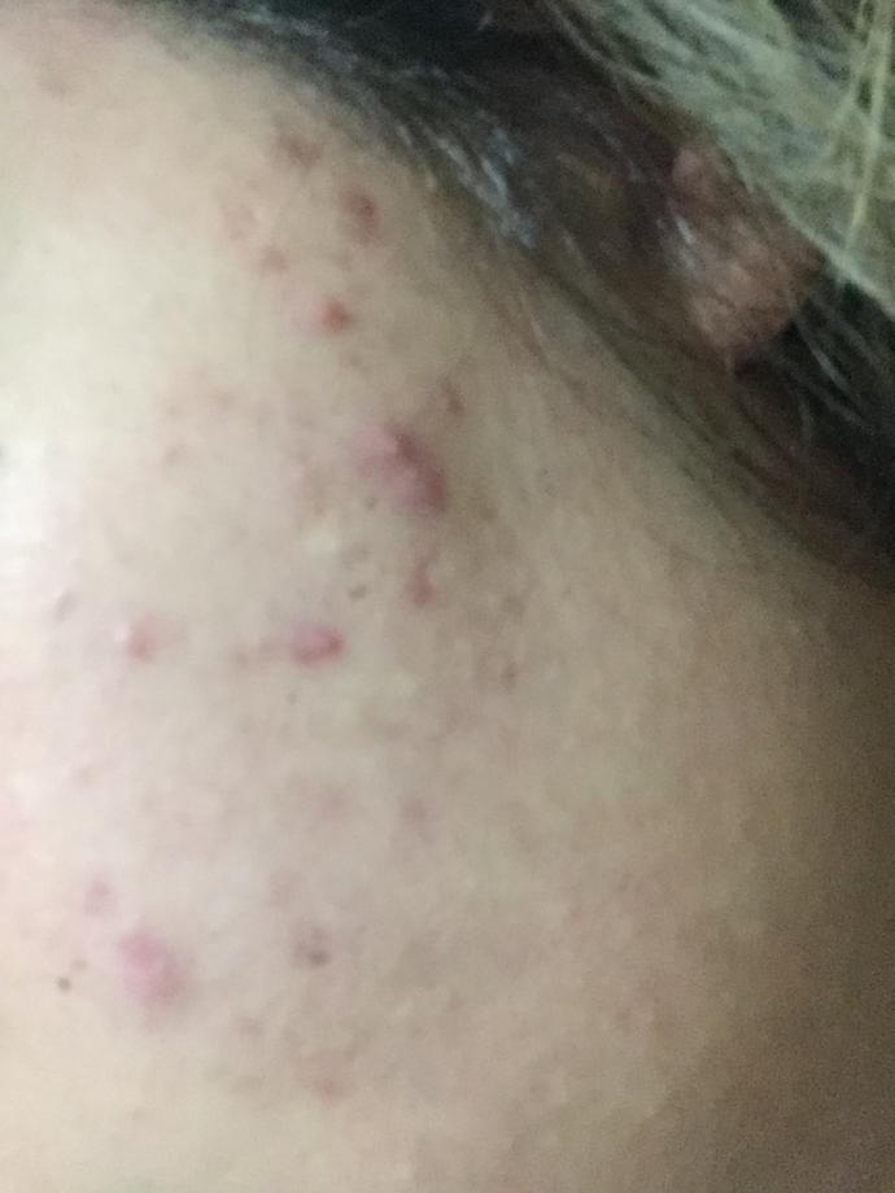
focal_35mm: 31
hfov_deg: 45.4
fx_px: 1069
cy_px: 596
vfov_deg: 58.4
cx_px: 448
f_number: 2.2
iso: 500
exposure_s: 1/17
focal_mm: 2.65
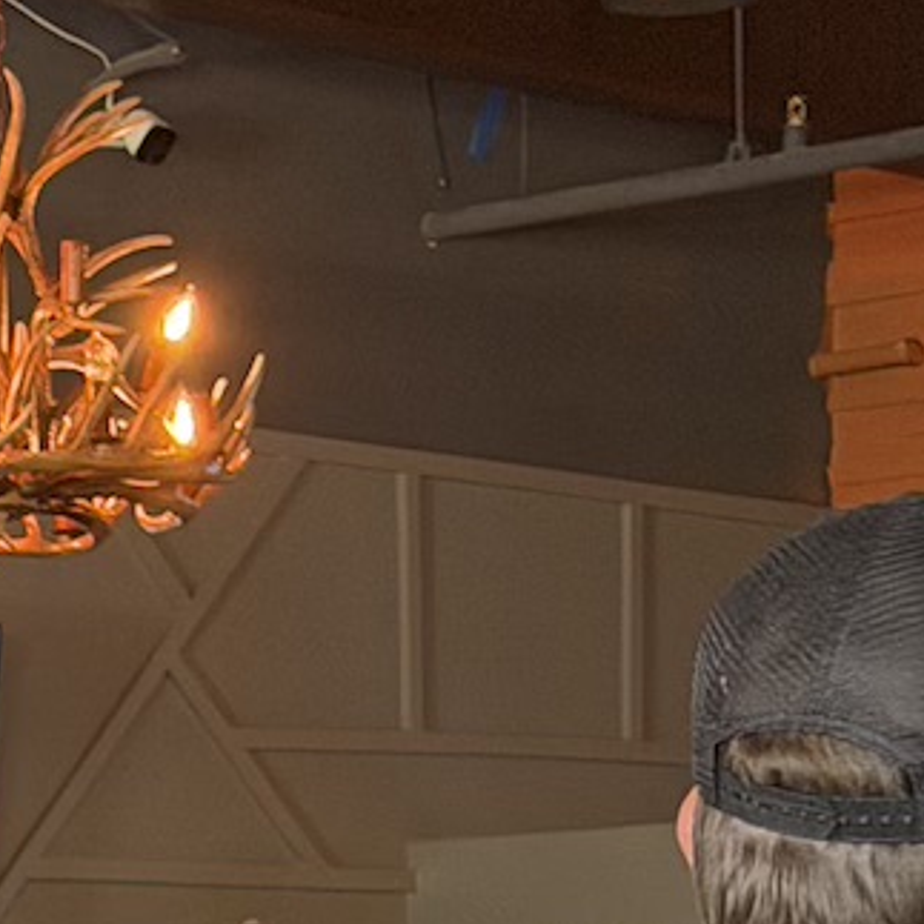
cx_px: -589
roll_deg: +0.3
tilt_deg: +0.0
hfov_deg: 8.1
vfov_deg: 8.2
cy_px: 1402
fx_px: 6342
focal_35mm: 210
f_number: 1.78
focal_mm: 6.76
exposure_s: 1/60
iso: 200
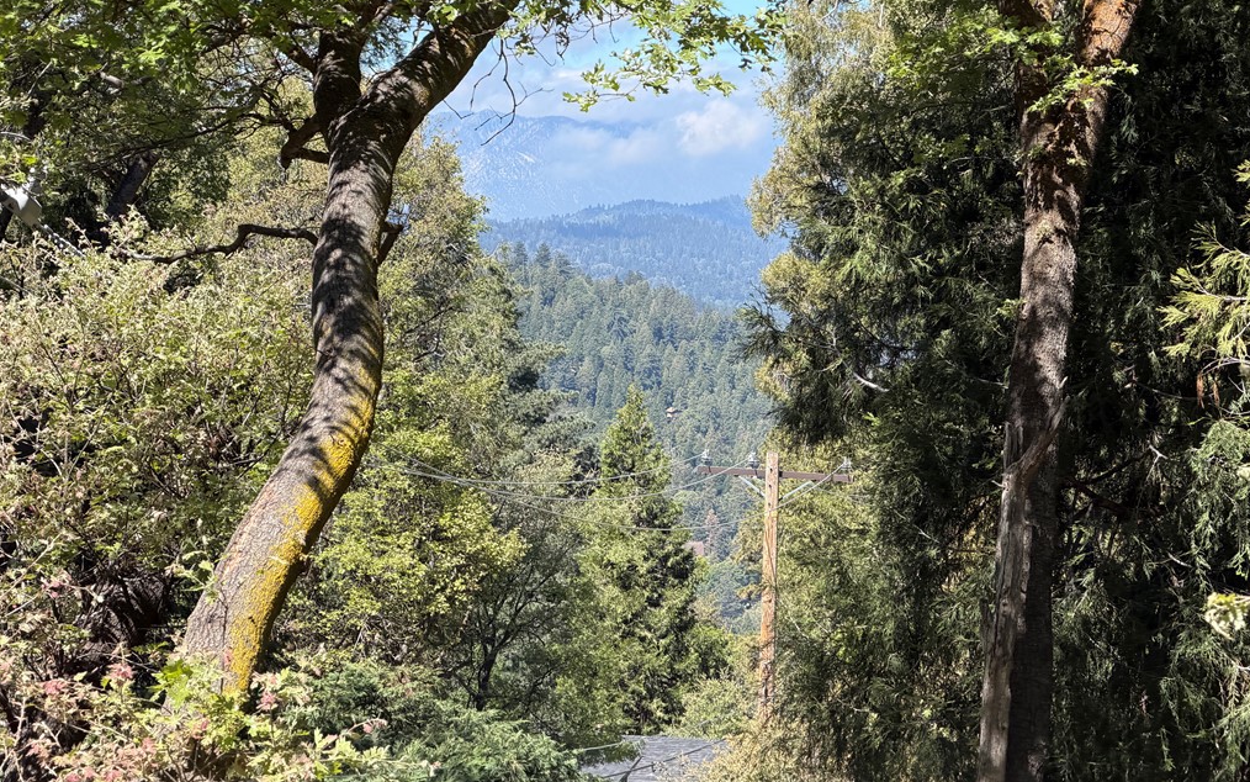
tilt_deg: -2.0
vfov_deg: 12.2
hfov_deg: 19.5
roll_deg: +0.8
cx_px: 624
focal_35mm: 107
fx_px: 3646
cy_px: 348
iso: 50
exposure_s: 1/596
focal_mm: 16.89
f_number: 2.8
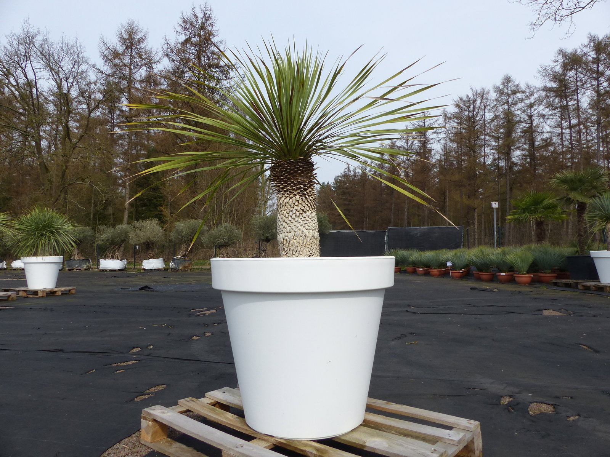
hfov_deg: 69.4
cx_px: 305
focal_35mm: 25
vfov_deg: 54.9
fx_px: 441
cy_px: 228
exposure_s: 1/800
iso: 100
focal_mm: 4.5
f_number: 4
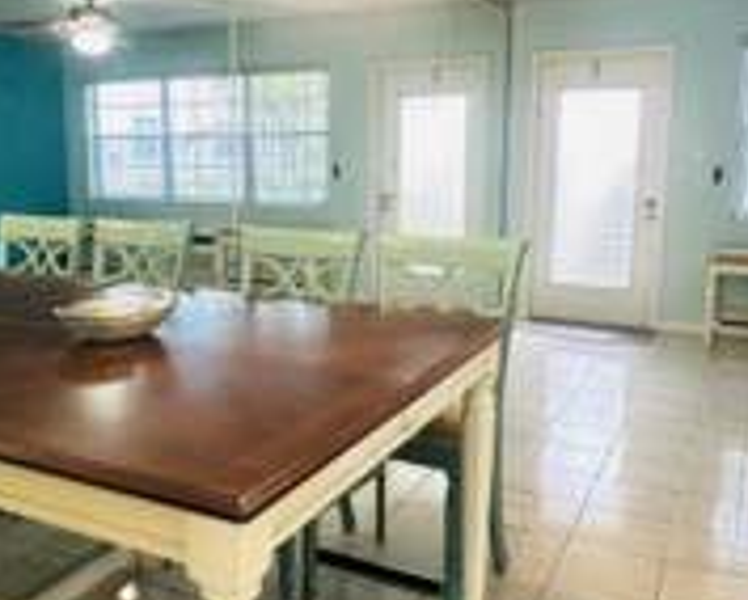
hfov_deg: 48.7
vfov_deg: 40.1
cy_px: 268
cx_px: 296
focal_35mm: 37
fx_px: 820
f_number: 2.2
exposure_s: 1/60
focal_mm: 2.22
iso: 320
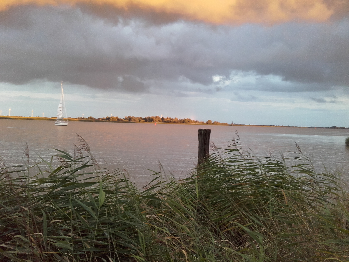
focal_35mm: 31
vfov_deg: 45.4
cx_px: 174
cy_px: 131
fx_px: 313
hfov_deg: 58.4
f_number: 2.2
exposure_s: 1/33
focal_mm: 3.31
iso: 60
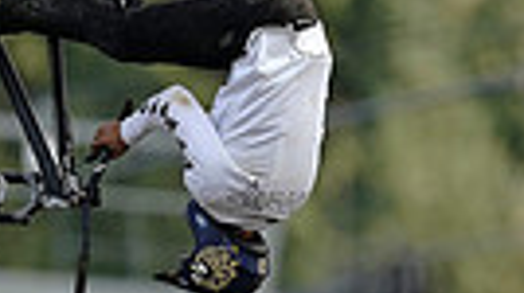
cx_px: 211
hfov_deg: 1.0
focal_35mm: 2116
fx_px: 29365
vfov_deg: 0.6
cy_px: 391
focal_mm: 600
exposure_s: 1/1600
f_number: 4
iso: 1600
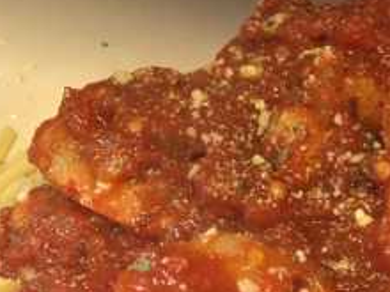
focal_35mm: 79
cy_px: 188
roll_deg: -2.2
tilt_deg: -29.6
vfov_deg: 18.6
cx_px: 399
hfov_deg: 23.6
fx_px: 890
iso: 64
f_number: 2.2
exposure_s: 1/15
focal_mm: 4.15
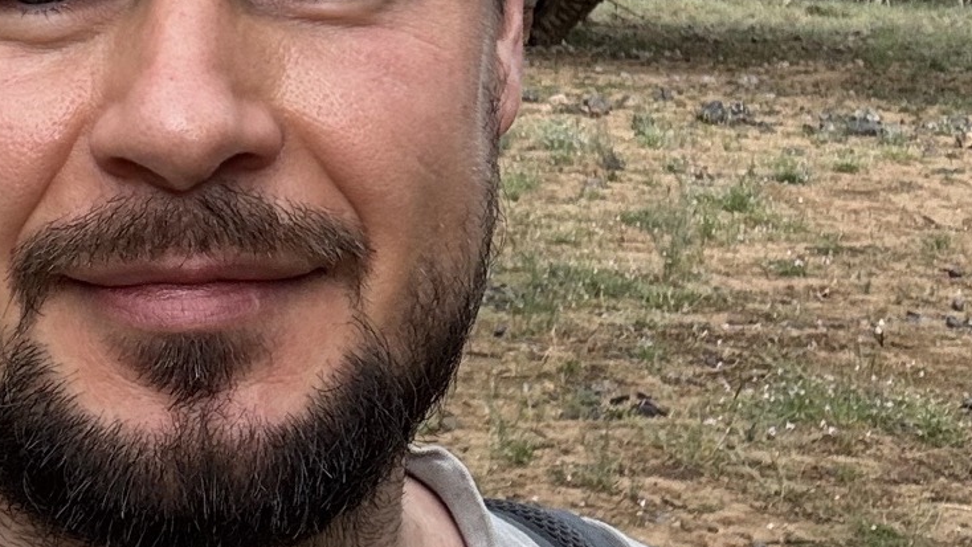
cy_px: 69
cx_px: 191
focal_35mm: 89
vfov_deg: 13.5
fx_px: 2294
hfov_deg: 23.6
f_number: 1.9
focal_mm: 2.69
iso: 50
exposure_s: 1/121
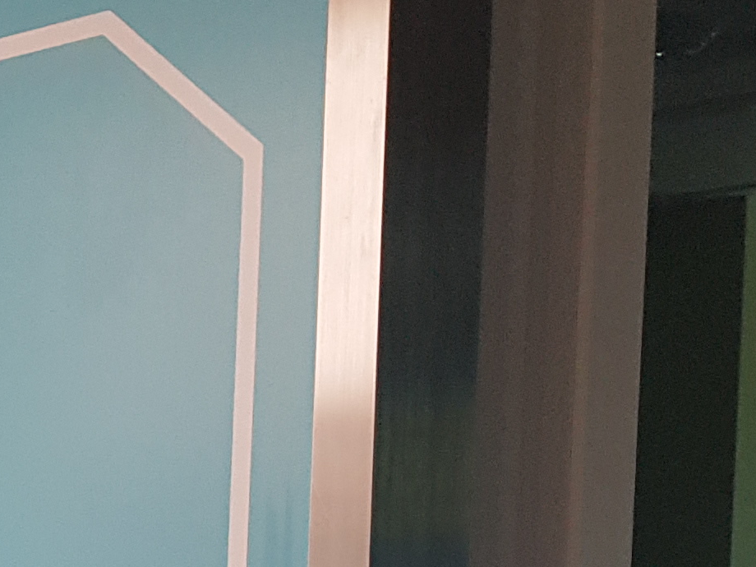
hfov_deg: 14.8
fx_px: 2490
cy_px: 914
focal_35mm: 114
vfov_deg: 12.2
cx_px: -653
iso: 125
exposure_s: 1/60
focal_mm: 4.3
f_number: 1.7
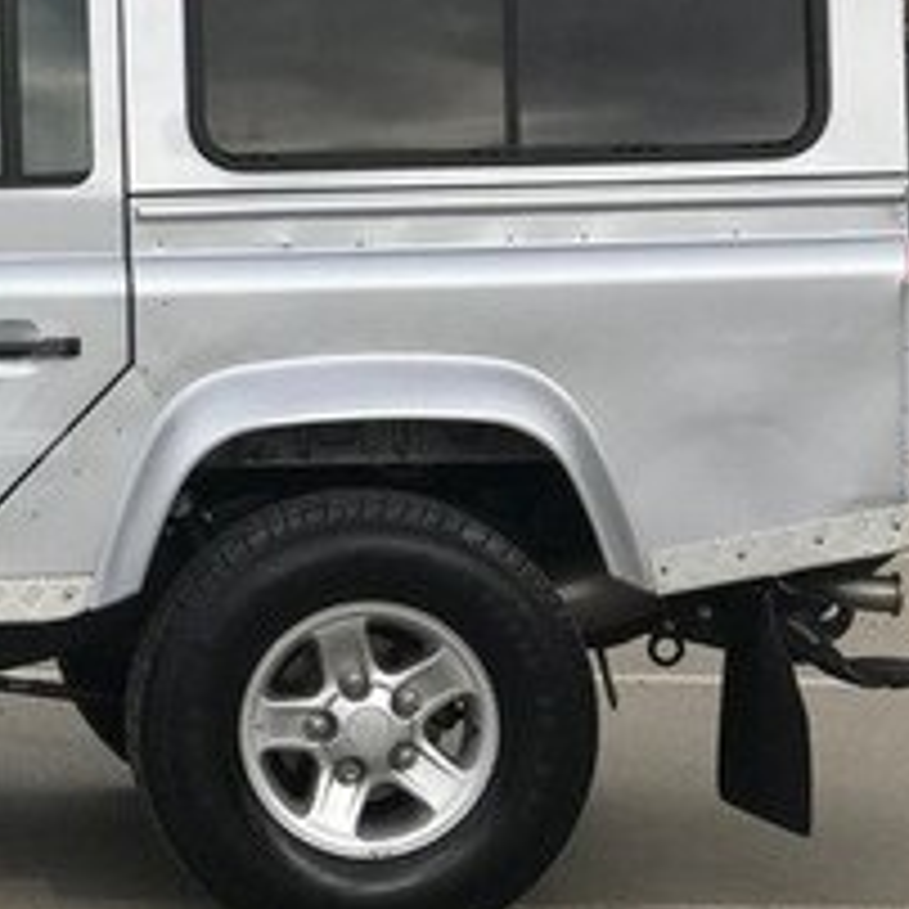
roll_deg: +1.3
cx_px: -392
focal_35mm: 165
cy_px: 389
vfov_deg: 10.6
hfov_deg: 10.3
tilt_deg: -5.0
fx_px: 4902
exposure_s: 1/547
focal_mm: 6.6
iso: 20
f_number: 2.8
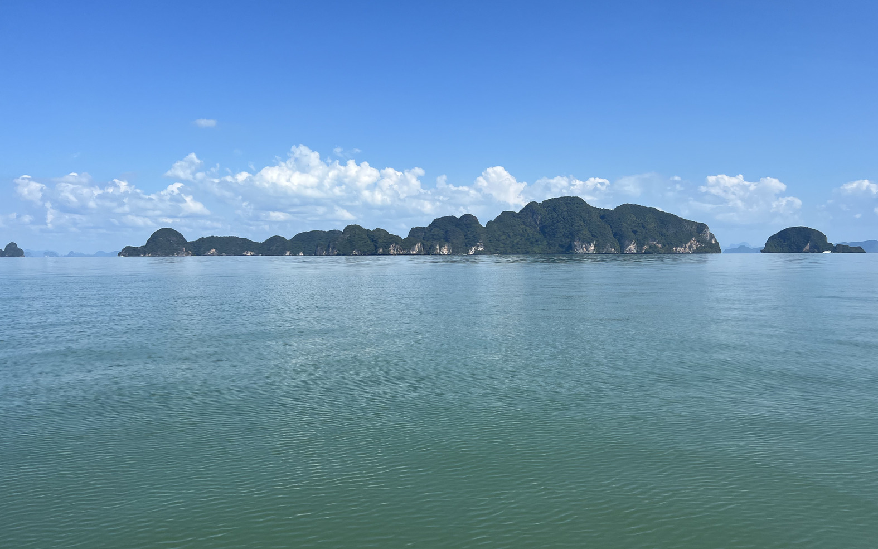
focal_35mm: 28
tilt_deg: -0.7
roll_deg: +0.8
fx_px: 670
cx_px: 442
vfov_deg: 44.5
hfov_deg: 66.5
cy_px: 266
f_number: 1.5
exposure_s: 1/6579
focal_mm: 5.7
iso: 50
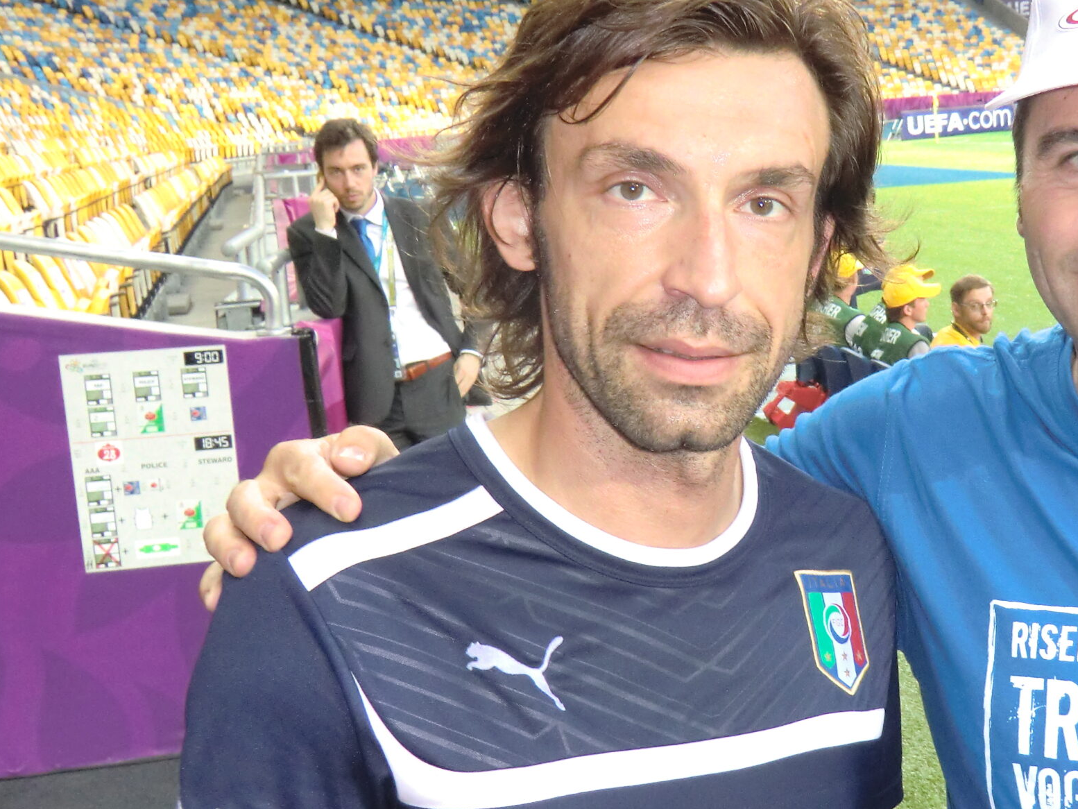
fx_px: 1744
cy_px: 482
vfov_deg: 26.1
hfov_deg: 33.2
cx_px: 884
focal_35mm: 56
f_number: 3.6
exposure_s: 1/60
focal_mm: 6.1
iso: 400
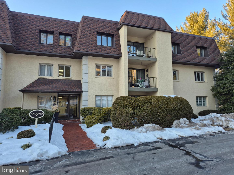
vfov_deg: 58.9
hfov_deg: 73.9
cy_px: 88
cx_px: 117
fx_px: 155
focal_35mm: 23
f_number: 1.8
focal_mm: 5.4
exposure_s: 1/180
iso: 25
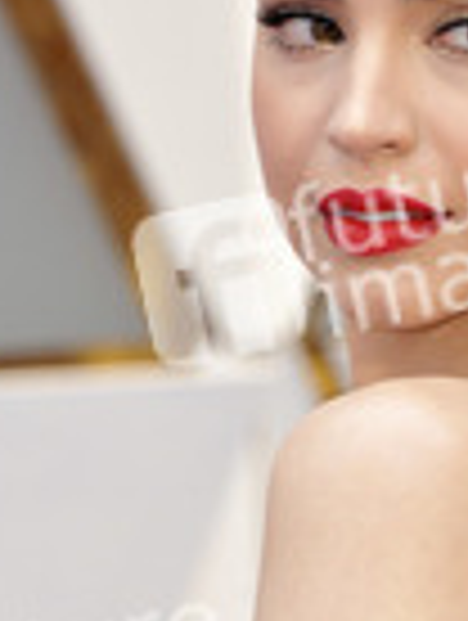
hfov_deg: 1.8
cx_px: 497
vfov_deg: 2.4
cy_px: 486
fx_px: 14988
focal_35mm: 834
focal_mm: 300
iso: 1000
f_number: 7.1
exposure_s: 1/250
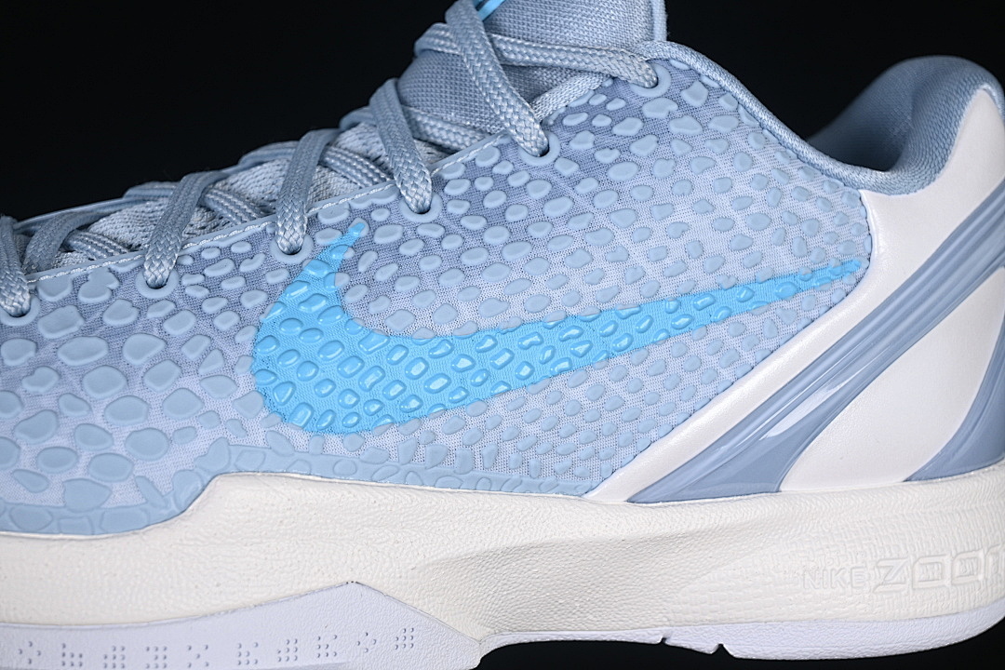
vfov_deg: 18.2
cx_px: 502
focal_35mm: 75
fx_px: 2094
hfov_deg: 27.0
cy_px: 335
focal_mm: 50
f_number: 7.1
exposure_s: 1/80
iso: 160
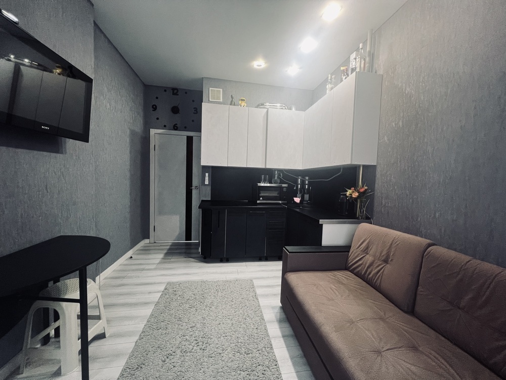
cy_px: 190
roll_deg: -1.7
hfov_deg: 106.2
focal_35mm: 13
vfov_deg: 89.9
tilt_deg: -3.7
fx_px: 190
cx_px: 253
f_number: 1.8
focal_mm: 1.57
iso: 250
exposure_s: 1/50
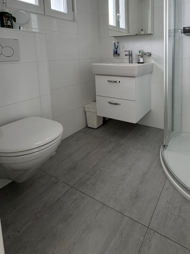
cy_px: 70
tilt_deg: -6.9
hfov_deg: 60.5
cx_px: 139
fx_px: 154
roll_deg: +0.3
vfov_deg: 74.5
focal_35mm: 21
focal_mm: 2.22
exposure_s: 1/99
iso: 200
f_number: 2.2
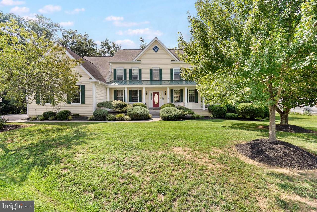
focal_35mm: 16
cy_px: 106
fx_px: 141
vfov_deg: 73.8
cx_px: 158
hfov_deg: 96.7
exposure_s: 1/125
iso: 640
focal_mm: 16
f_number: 8
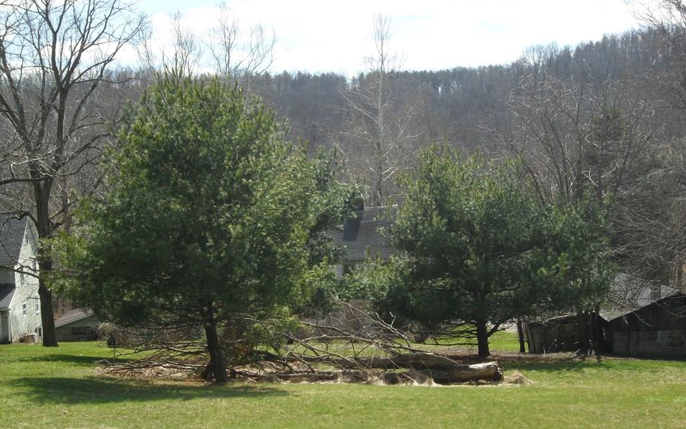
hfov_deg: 33.0
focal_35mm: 62
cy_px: 245
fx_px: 1159
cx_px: 343
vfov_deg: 21.0
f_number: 5.5
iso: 80
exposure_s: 1/250
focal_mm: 10.4
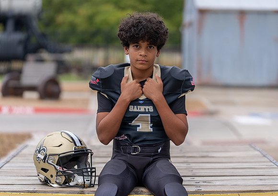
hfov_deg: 17.0
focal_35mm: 118
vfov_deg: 12.1
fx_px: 928
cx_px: 144
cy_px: 97
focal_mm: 112
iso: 100
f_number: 2.8
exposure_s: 1/250
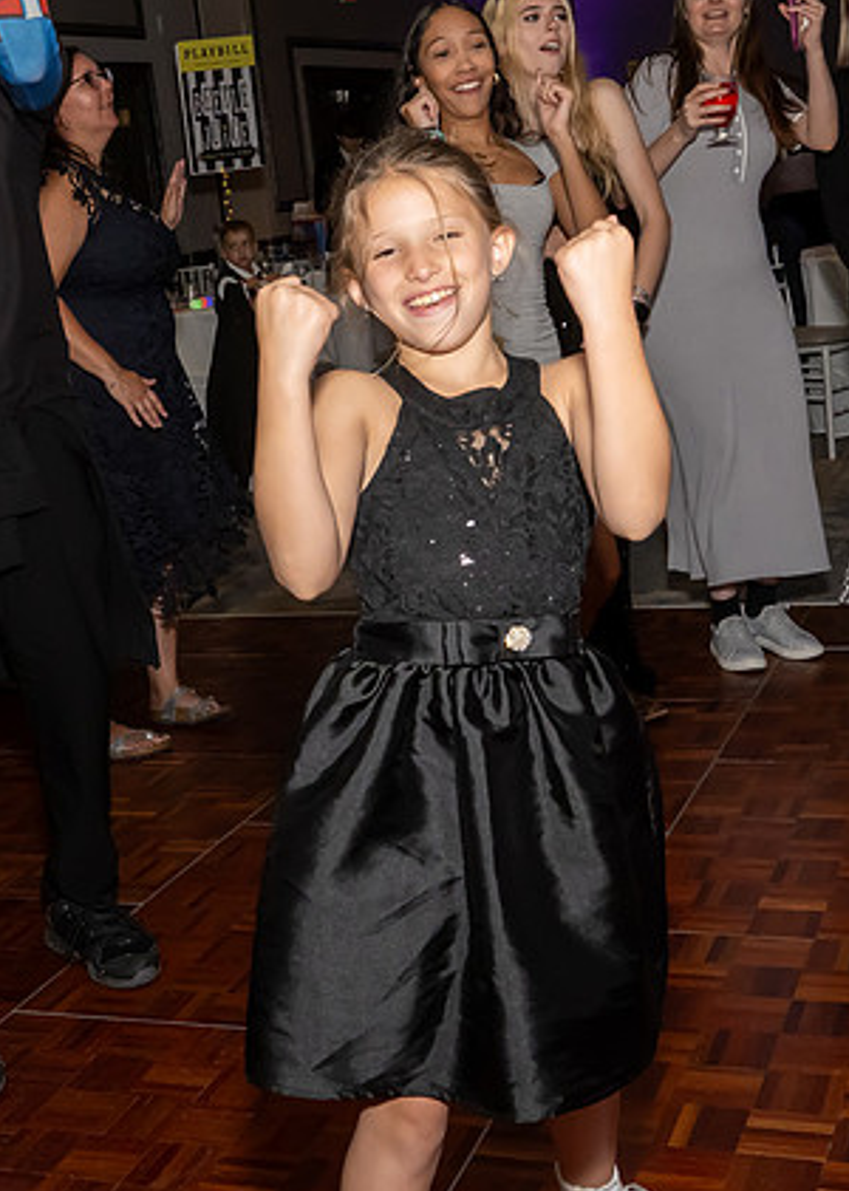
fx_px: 1758
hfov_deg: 27.1
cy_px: 517
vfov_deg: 37.4
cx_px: 349
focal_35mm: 52
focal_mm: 19
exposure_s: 1/250
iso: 1000
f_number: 8
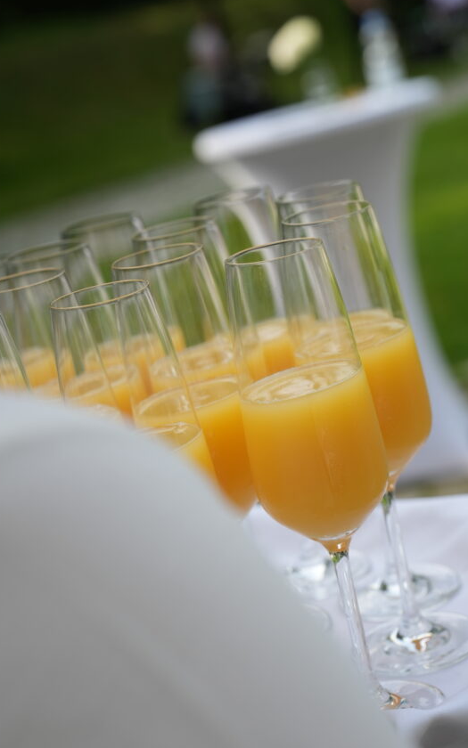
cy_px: 386
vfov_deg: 23.8
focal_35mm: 87
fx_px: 1775
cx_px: 291
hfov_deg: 15.0
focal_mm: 70
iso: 200
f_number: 5
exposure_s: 1/400
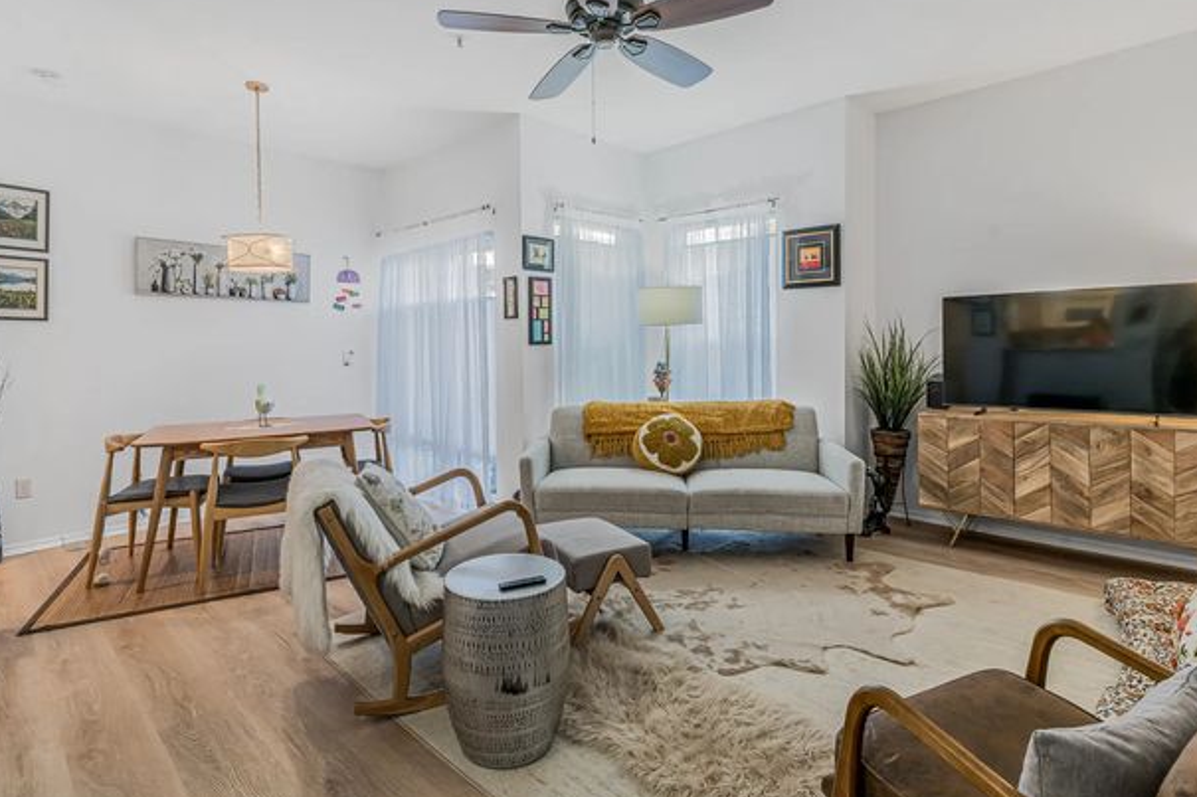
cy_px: 393
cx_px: 576
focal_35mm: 18
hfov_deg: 90.0
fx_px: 598
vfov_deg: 67.4
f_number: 9
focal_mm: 17
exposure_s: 1/10
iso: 250
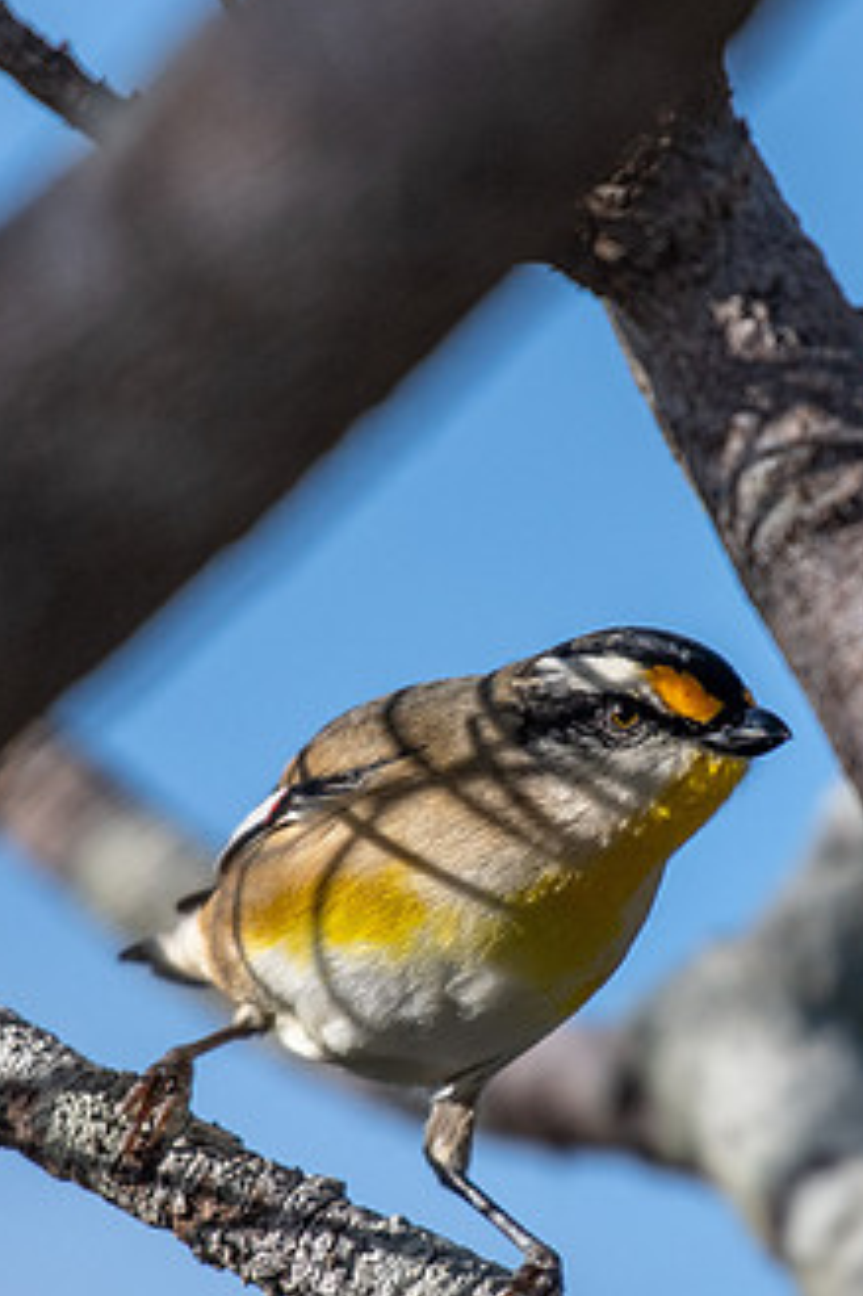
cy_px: 700
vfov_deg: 1.3
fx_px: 57661
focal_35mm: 1602
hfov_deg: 0.9
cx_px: 467
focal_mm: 500
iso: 280
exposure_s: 1/1600
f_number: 5.6
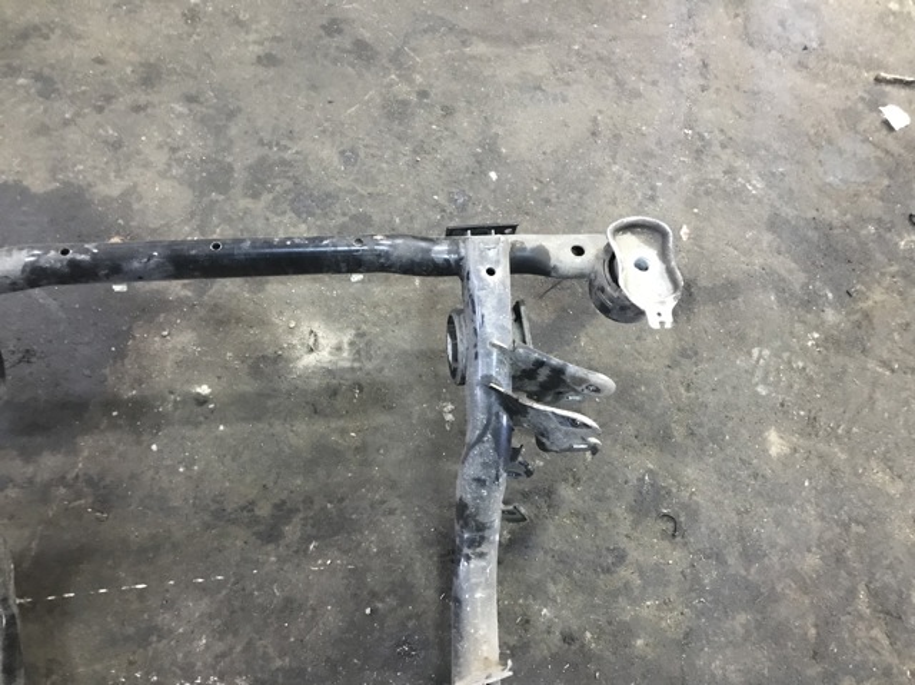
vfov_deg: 49.7
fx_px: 740
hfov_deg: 63.5
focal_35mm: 28
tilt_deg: -64.0
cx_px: 458
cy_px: 342
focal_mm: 3.99
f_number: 1.8
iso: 80
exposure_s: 1/5
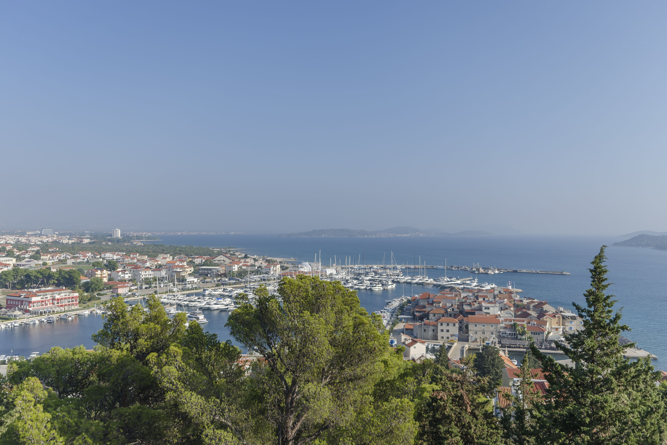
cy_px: 223
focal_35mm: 30
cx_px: 328
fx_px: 547
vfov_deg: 44.3
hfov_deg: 62.7
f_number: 9
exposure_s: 1/250
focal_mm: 19
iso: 100
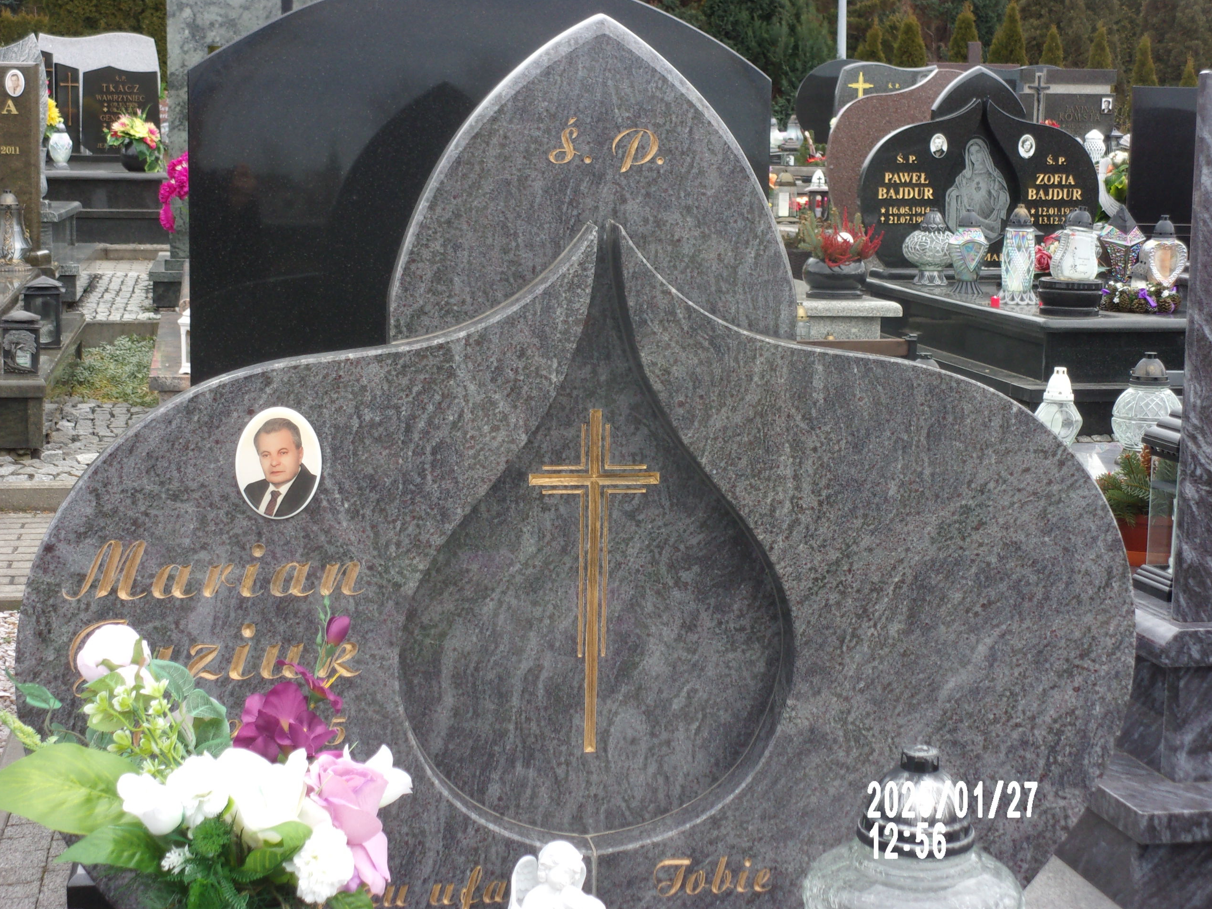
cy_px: 461
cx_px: 602
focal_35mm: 65
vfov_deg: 22.6
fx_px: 2276
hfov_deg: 29.8
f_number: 5.2
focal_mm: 11.5
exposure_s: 1/70
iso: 80
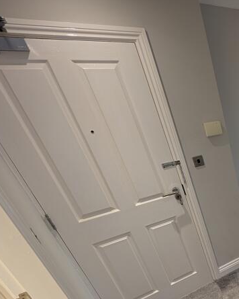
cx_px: 314
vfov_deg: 59.5
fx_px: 239
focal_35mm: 27
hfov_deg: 35.3
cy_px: 236
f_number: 1.7
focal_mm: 2.02
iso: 64
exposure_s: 1/25
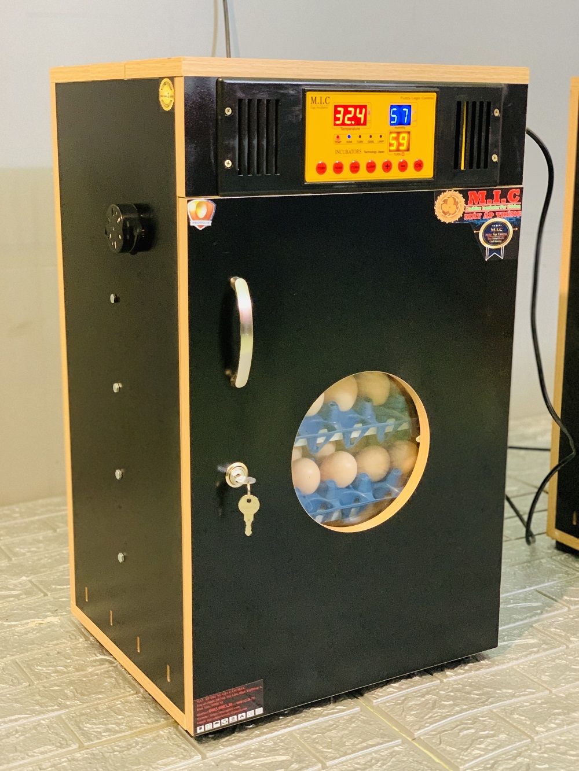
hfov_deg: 28.0
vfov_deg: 36.8
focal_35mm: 52
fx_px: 1160
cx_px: 290
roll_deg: +0.3
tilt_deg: -11.7
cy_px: 386
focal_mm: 6
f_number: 2.4
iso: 1000
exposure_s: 1/30
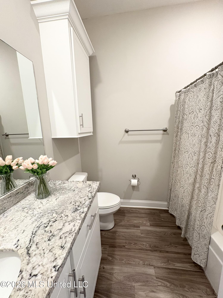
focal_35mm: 14
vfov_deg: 102.1
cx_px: 112
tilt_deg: -9.0
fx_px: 120
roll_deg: +1.6
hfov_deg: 85.7
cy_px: 149
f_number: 2.2
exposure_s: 1/60
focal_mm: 2.22
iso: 250
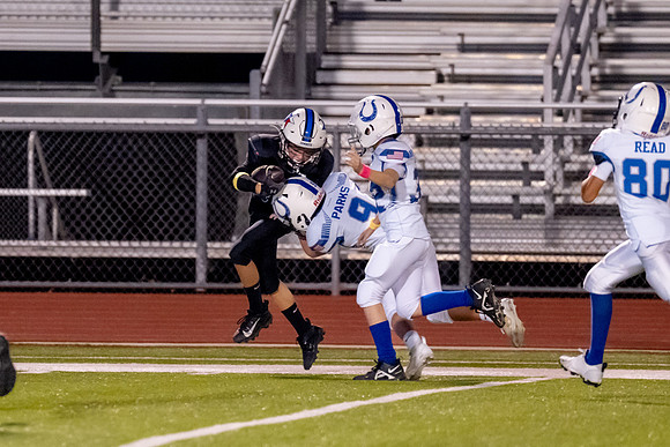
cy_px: 198
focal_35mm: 535
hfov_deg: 3.9
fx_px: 9955
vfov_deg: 2.6
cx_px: 269
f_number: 2.8
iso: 3200
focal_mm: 200
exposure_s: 1/1000
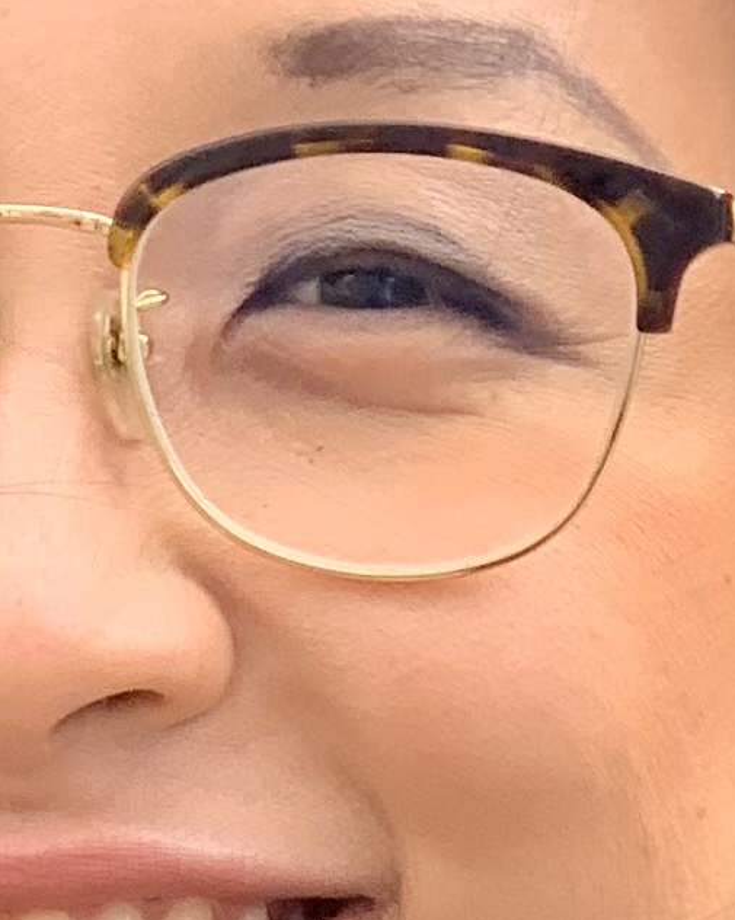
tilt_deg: -4.2
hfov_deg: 4.8
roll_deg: +0.1
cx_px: 196
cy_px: 1488
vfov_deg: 5.9
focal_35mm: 324
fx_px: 8816
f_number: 2.4
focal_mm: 6
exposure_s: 1/122
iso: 32
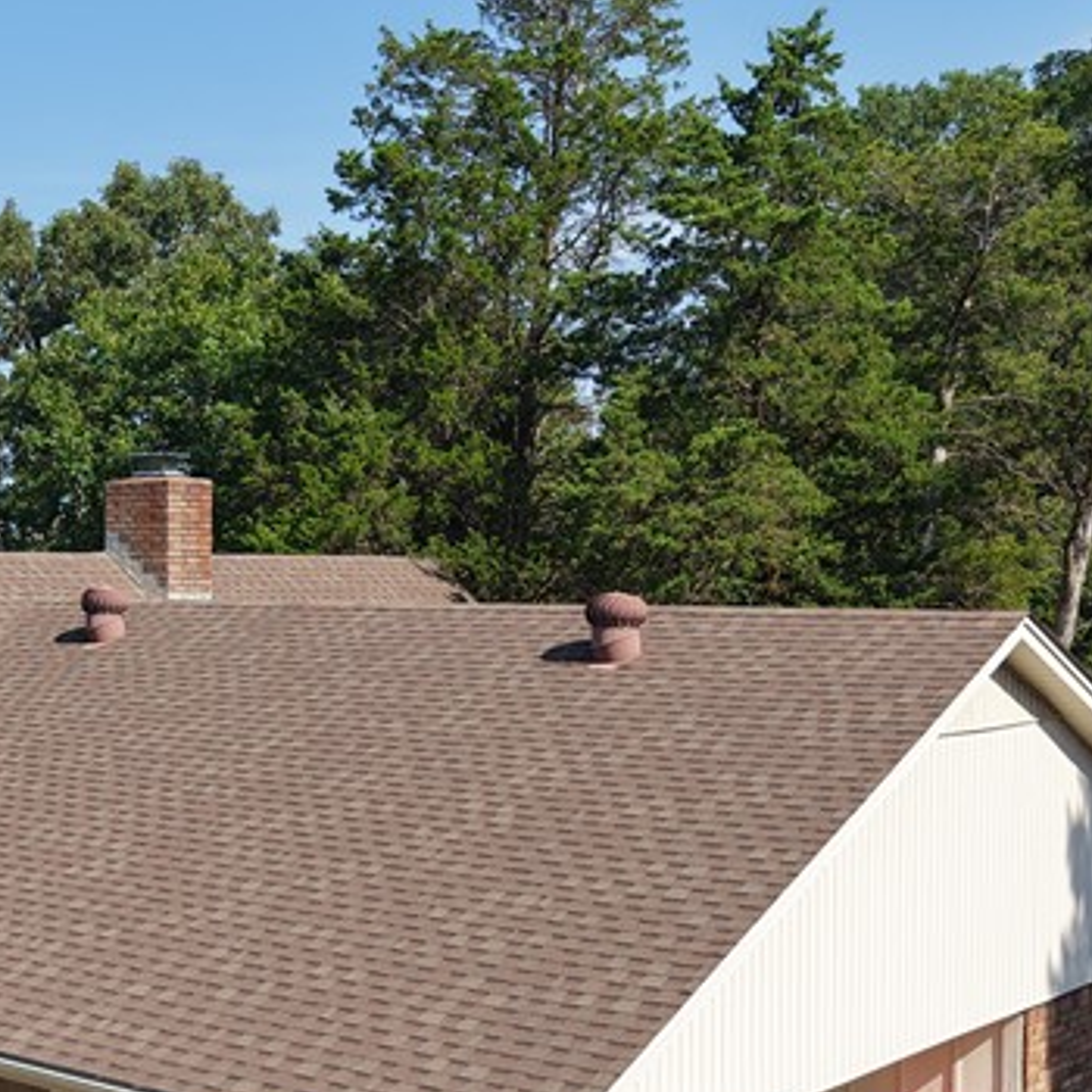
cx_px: -31
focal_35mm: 62
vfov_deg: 27.7
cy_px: 633
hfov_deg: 26.1
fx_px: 2213
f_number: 1.8
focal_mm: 8.67
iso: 170
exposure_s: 1/3200
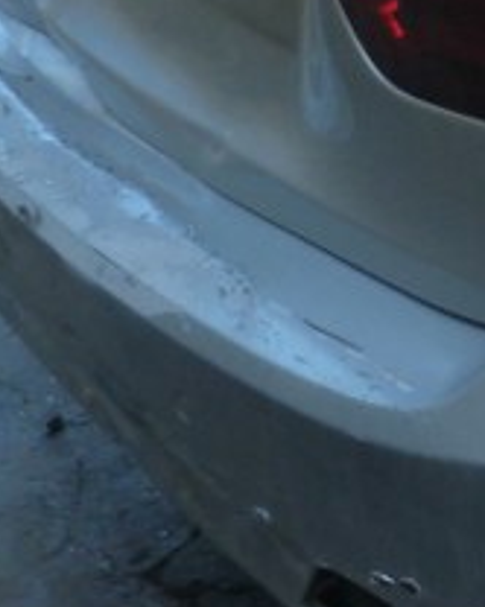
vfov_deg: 19.3
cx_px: 958
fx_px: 1689
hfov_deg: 13.9
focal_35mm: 94
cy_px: -114
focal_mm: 4.5
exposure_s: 1/100
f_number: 2.8
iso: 125
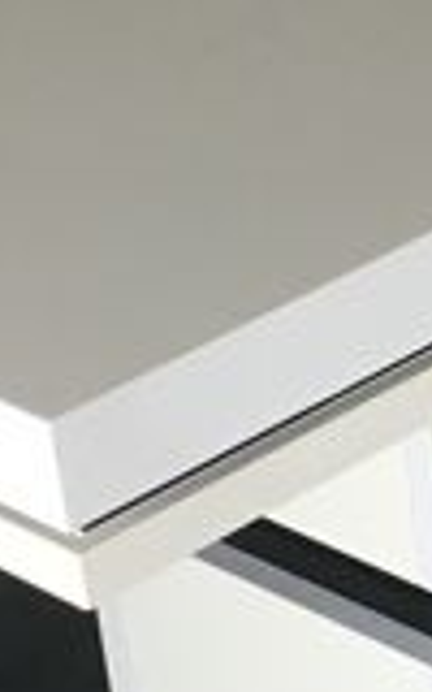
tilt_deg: -29.9
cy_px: 441
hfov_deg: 6.7
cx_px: 739
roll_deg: +2.7
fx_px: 3617
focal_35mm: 192
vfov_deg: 10.9
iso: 80
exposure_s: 1/33
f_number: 2.2
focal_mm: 4.15
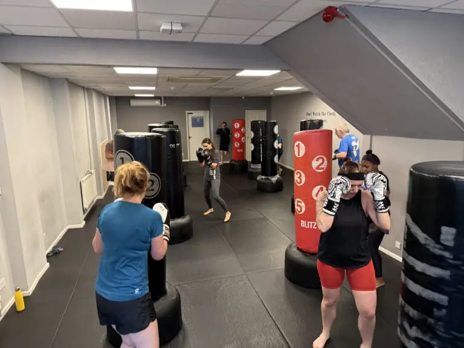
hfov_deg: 71.6
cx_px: 232
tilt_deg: -11.5
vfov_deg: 56.8
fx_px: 322
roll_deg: +1.4
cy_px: 174
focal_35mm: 24
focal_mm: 6.76
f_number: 1.78
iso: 400
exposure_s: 1/50
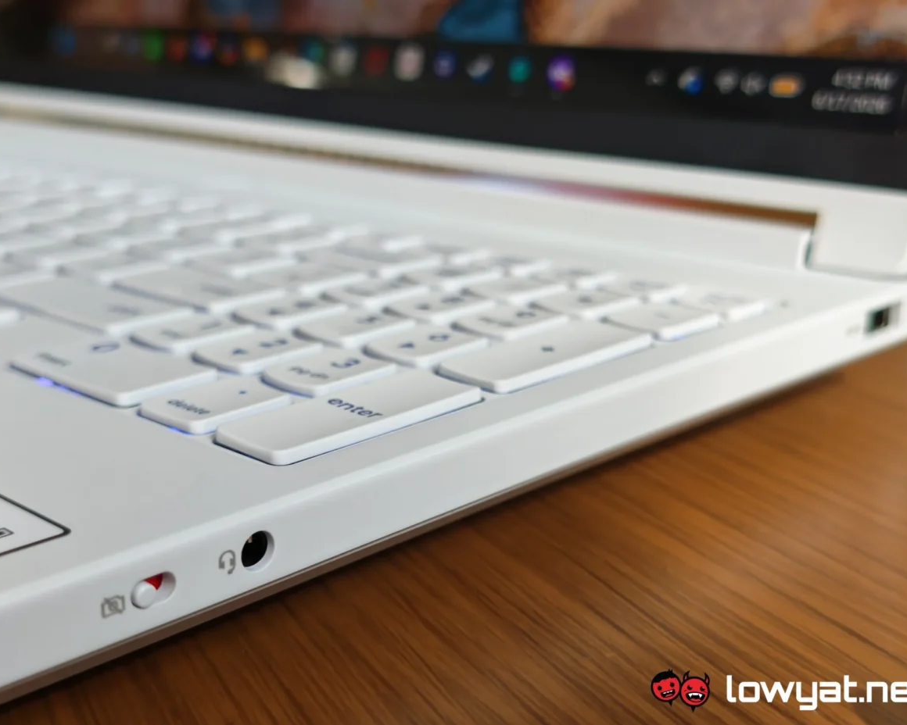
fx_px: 1288
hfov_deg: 38.8
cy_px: 362
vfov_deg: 31.5
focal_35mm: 48
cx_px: 462
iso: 50
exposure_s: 1/140
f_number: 2.8
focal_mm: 5.4
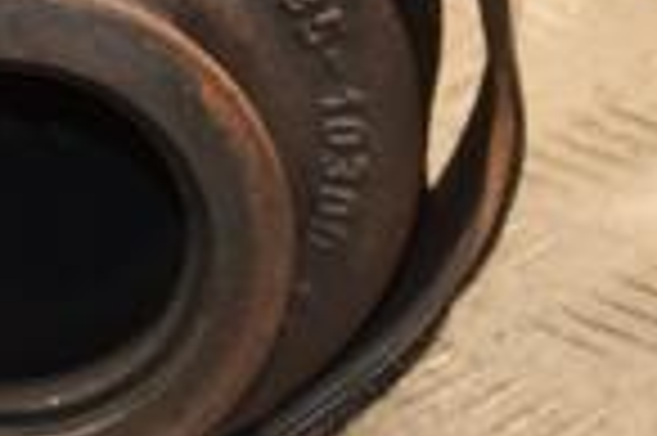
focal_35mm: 382
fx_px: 6964
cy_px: 49
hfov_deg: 5.4
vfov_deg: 3.6
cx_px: -32
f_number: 5.3
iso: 800
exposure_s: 1/100
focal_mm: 62
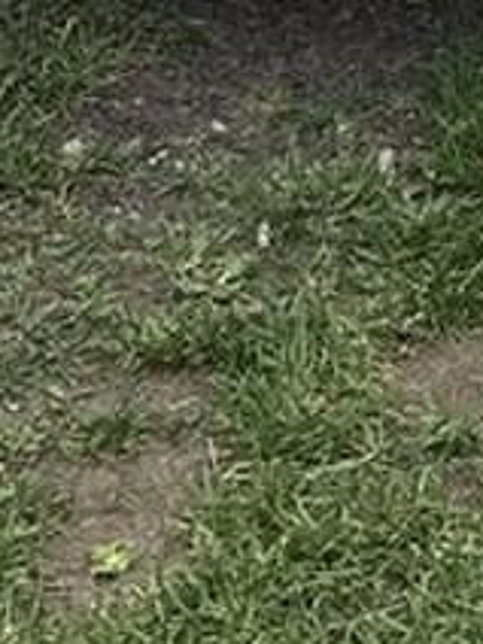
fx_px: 3646
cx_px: 1112
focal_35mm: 196
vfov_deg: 8.2
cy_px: -1458
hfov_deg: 7.2
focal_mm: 5.1
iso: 50
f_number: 1.6
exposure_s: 1/1389
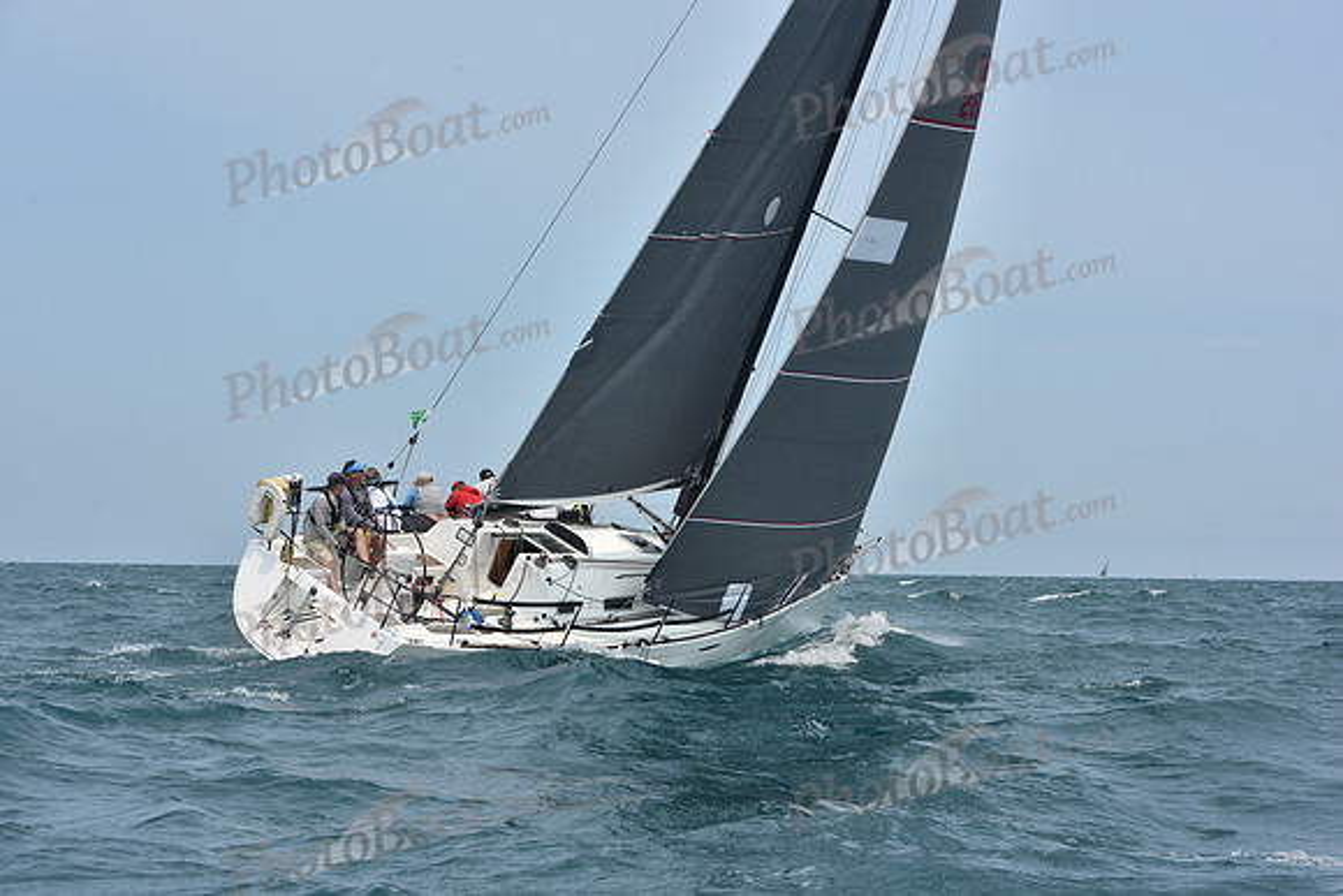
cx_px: 672
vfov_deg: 19.5
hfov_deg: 28.8
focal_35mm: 70
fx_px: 2612
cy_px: 448
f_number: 10
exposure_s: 1/800
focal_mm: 70
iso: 250
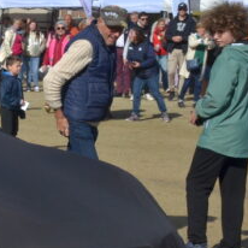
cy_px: 178
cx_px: -135
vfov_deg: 10.6
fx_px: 1329
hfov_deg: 10.3
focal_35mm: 164
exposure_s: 1/1250
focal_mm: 38
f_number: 14
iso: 640
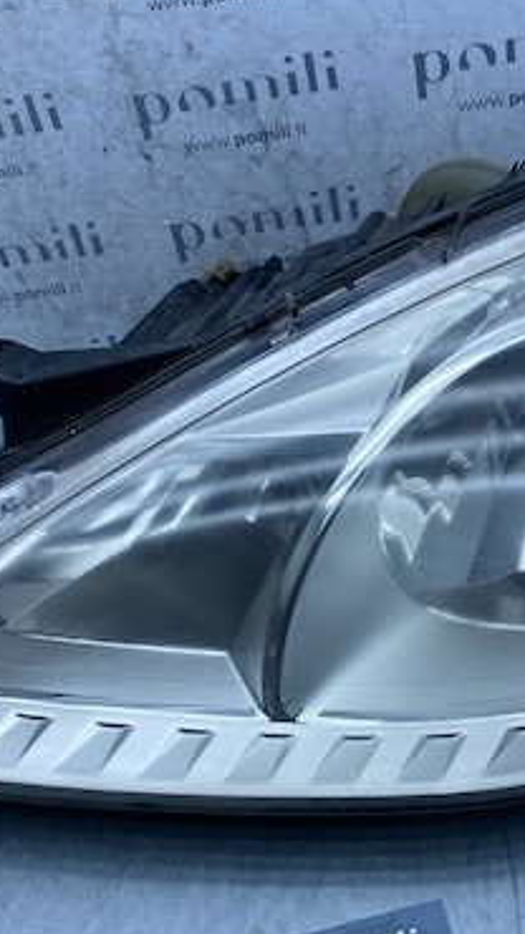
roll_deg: -4.3
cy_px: 495
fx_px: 1213
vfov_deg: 42.1
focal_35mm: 49
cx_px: 386
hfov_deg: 24.2
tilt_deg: -43.5
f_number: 1.8
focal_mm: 4.25
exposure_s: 1/1193
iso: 32
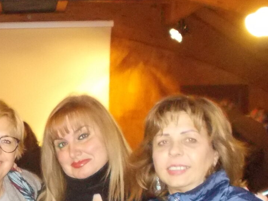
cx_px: -34
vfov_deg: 15.8
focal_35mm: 92
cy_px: 200
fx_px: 713
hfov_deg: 20.2
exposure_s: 1/25
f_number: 3.2
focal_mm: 4.6
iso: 500
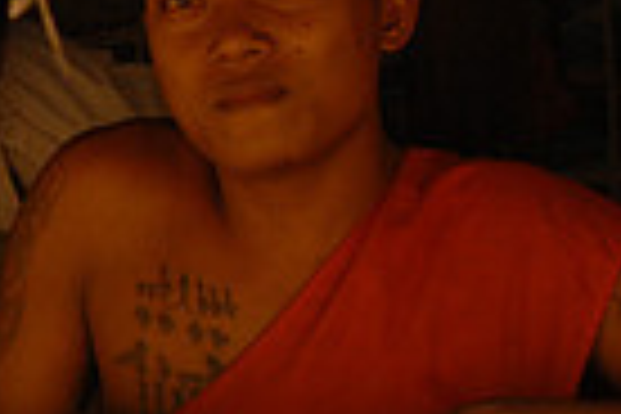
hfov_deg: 9.4
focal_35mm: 215
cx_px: -216
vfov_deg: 6.4
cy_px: 140
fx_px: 3708
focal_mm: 34
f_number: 5.6
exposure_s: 1/125
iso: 250
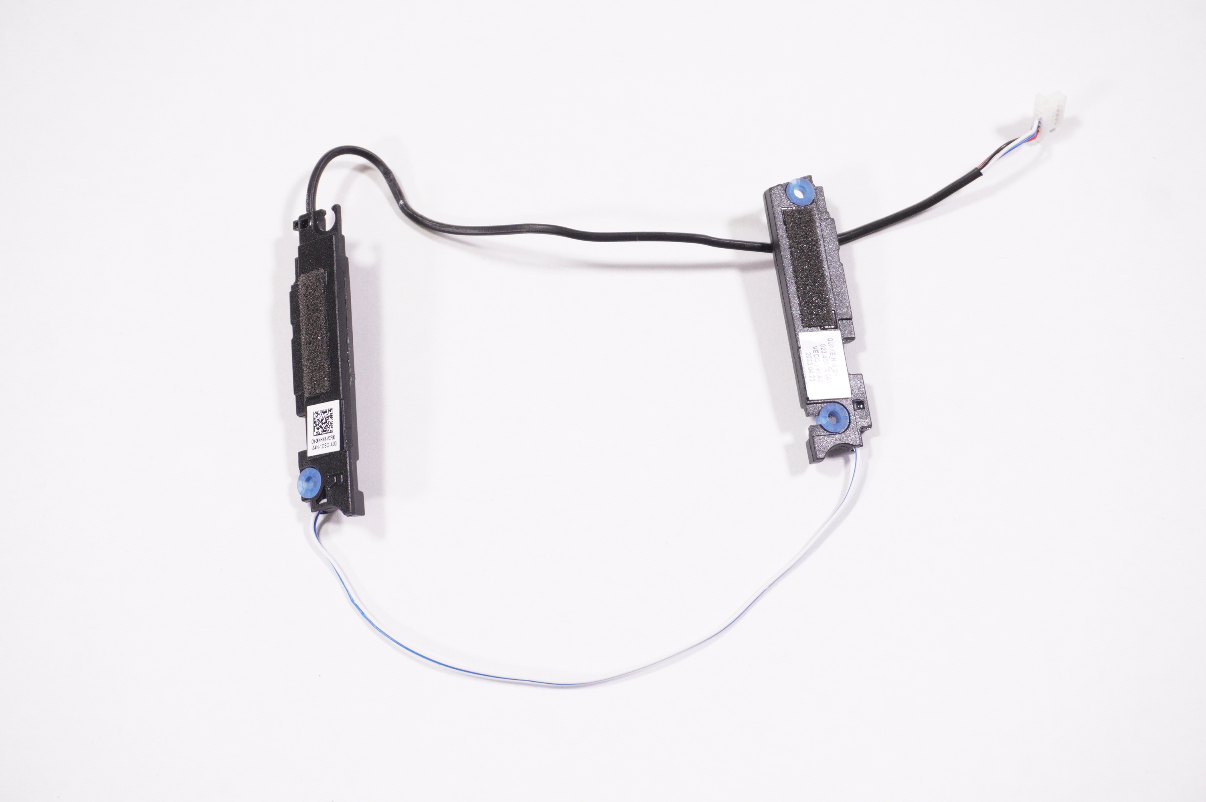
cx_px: 603
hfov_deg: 35.1
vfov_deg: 23.7
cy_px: 401
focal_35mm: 57
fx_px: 1908
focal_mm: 38
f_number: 6.3
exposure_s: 1/125
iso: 800
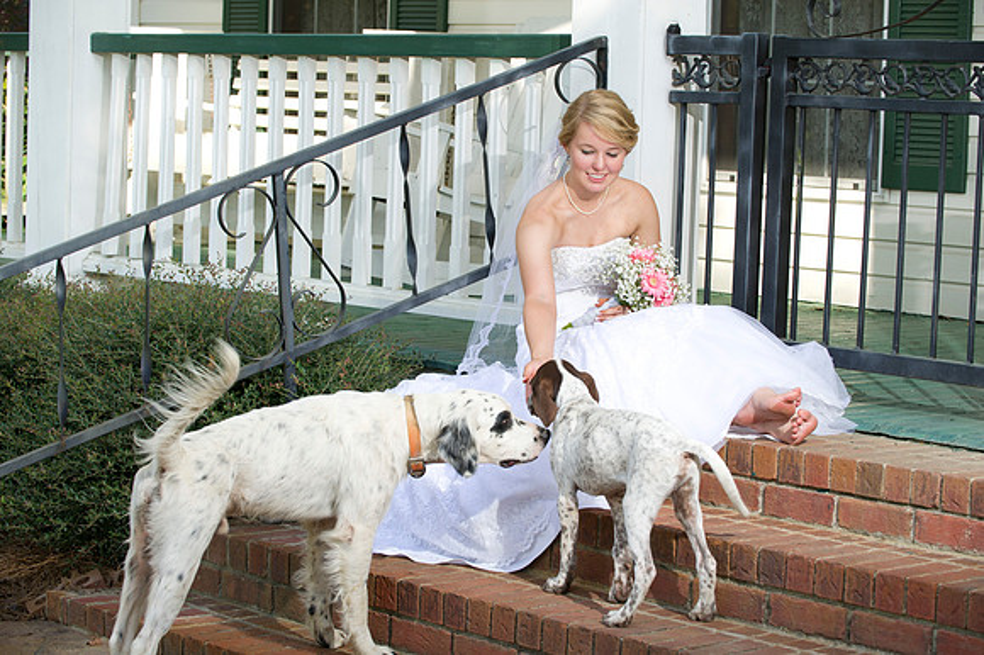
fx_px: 2459
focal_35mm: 90
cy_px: 328
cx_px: 492
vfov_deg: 15.2
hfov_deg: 22.6
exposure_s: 1/250
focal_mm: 90
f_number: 5.6
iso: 320
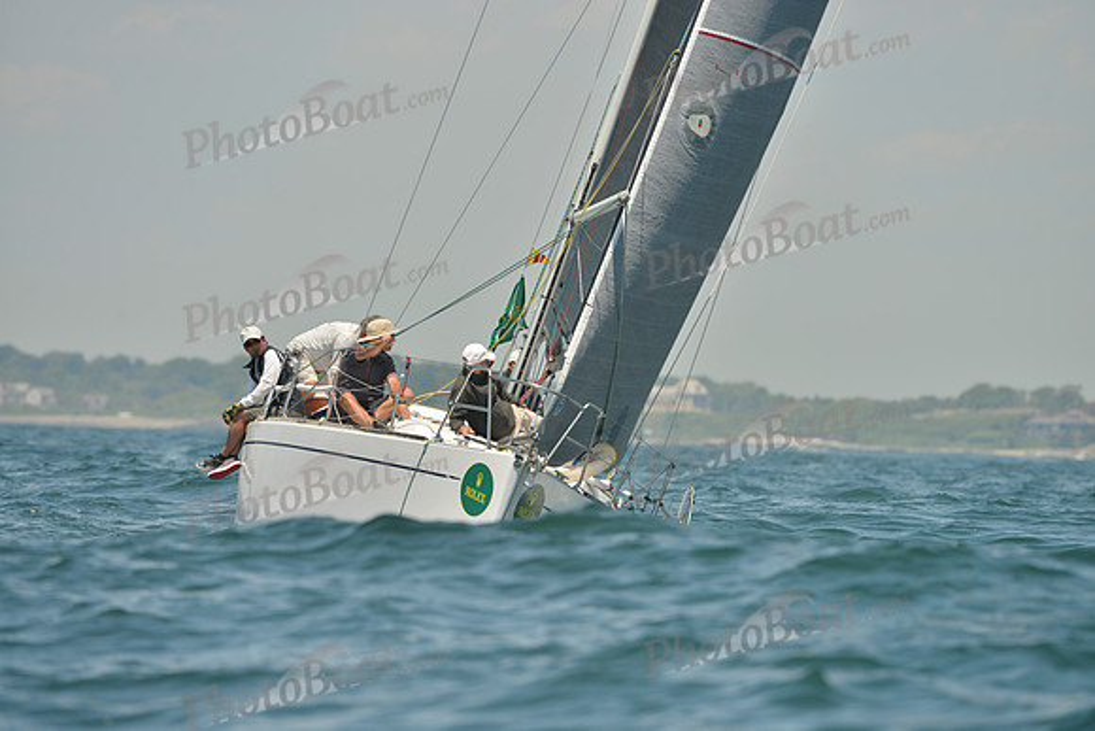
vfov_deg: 3.6
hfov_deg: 5.4
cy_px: 366
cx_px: 548
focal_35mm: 380
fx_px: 11560
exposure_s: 1/1250
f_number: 7.1
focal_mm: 380
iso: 280
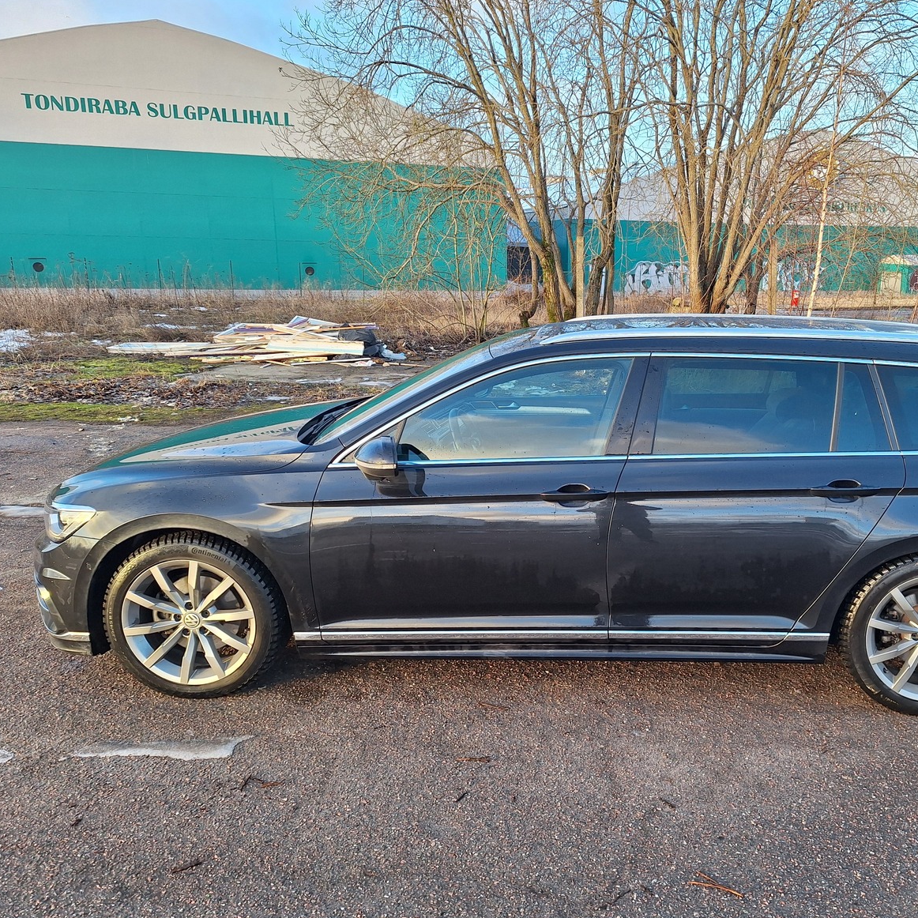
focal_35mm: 28
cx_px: 587
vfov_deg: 57.3
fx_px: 840
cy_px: 455
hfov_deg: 56.4
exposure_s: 1/217
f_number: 1.8
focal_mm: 5.54
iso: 40
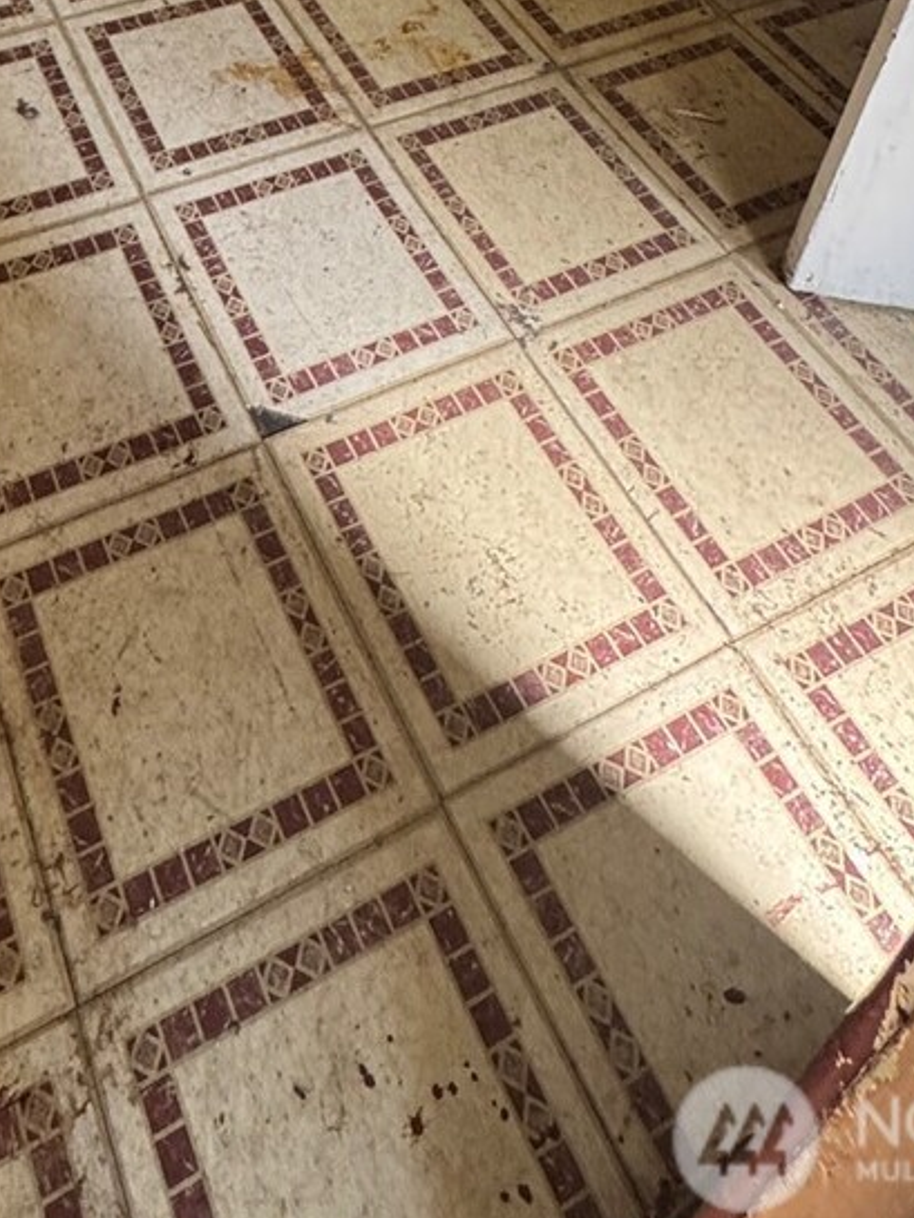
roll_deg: -3.5
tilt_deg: -27.4
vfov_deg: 34.9
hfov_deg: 37.0
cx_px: 150
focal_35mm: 37
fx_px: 1302
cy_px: -367
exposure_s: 1/99
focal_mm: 2.22
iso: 320
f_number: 2.2
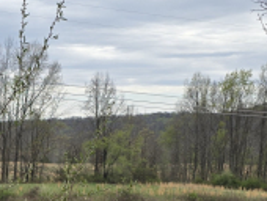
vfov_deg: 15.6
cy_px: 265
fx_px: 695
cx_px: -9
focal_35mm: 90
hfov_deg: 20.9
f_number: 1.7
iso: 12
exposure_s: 1/662
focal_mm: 6.3
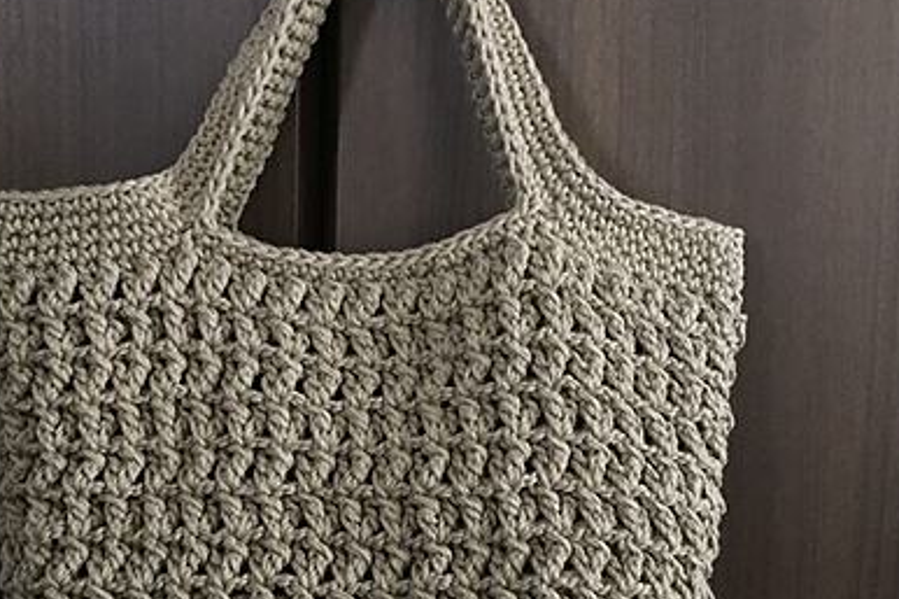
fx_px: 1248
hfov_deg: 39.4
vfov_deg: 26.9
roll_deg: -1.4
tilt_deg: -9.6
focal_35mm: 50
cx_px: 338
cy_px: 375
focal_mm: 4.15
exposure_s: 1/15
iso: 640
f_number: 2.2
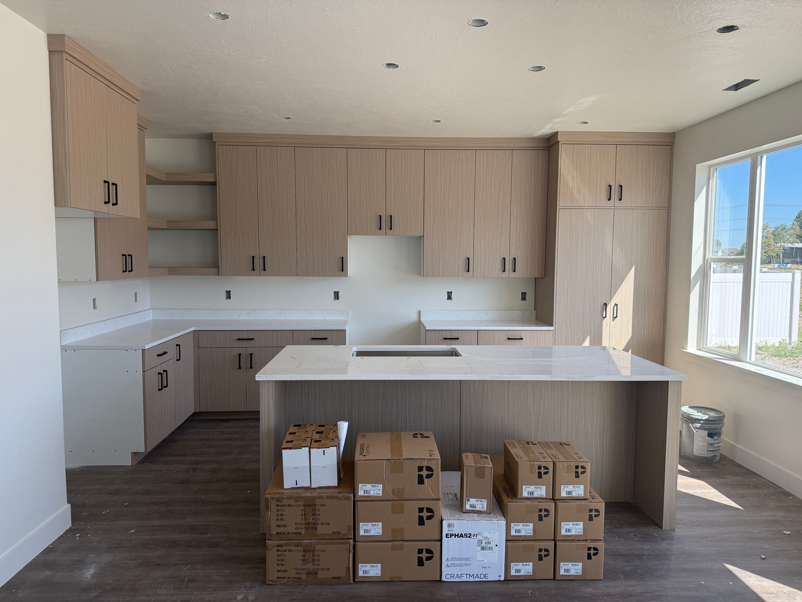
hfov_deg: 71.6
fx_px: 556
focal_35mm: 24
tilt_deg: -3.5
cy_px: 301
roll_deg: -0.3
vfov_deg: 56.8
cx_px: 401
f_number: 1.78
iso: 100
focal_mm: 6.76
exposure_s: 1/637
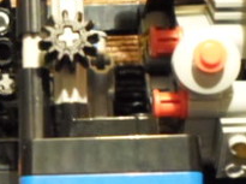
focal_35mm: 110
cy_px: 112
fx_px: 780
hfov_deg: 17.8
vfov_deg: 13.4
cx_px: 67
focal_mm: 4.5
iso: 400
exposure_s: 1/6
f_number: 2.5
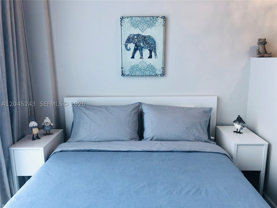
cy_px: 104
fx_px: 224
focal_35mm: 28
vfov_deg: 49.7
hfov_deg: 63.4
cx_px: 138
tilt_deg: -11.8
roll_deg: +1.2
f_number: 1.8
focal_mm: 4
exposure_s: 1/20
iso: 40
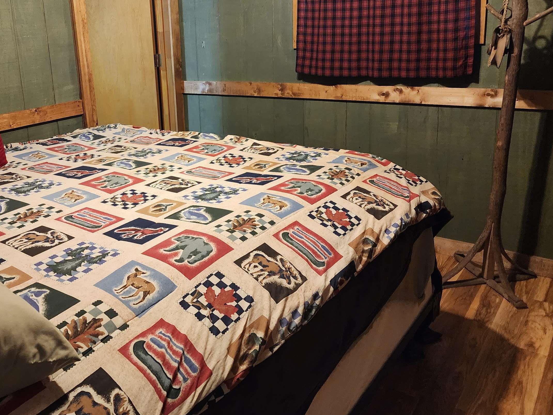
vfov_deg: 42.3
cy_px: 136
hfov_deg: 53.9
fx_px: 527
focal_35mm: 33
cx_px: 169
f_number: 1.8
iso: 800
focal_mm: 6.4
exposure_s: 1/60
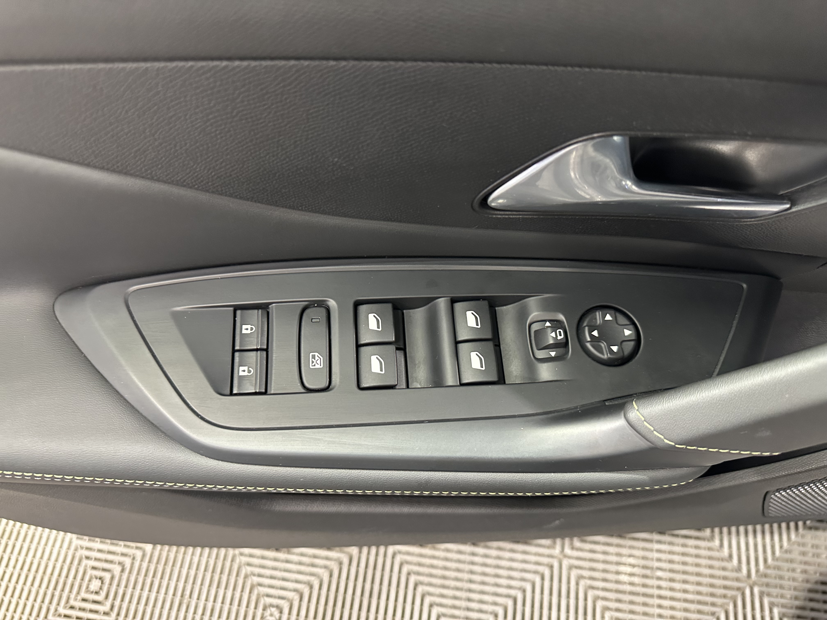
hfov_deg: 71.6
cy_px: 310
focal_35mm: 24
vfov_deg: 56.8
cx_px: 414
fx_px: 573
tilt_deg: -65.6
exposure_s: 1/50
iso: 640
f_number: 1.78
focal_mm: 6.86
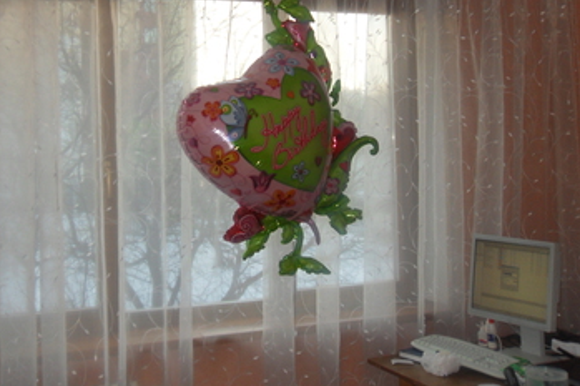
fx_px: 756
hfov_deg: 41.8
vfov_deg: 28.3
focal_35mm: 47
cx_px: 233
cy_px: 118
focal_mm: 6.3
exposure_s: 1/90
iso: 100
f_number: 3.5
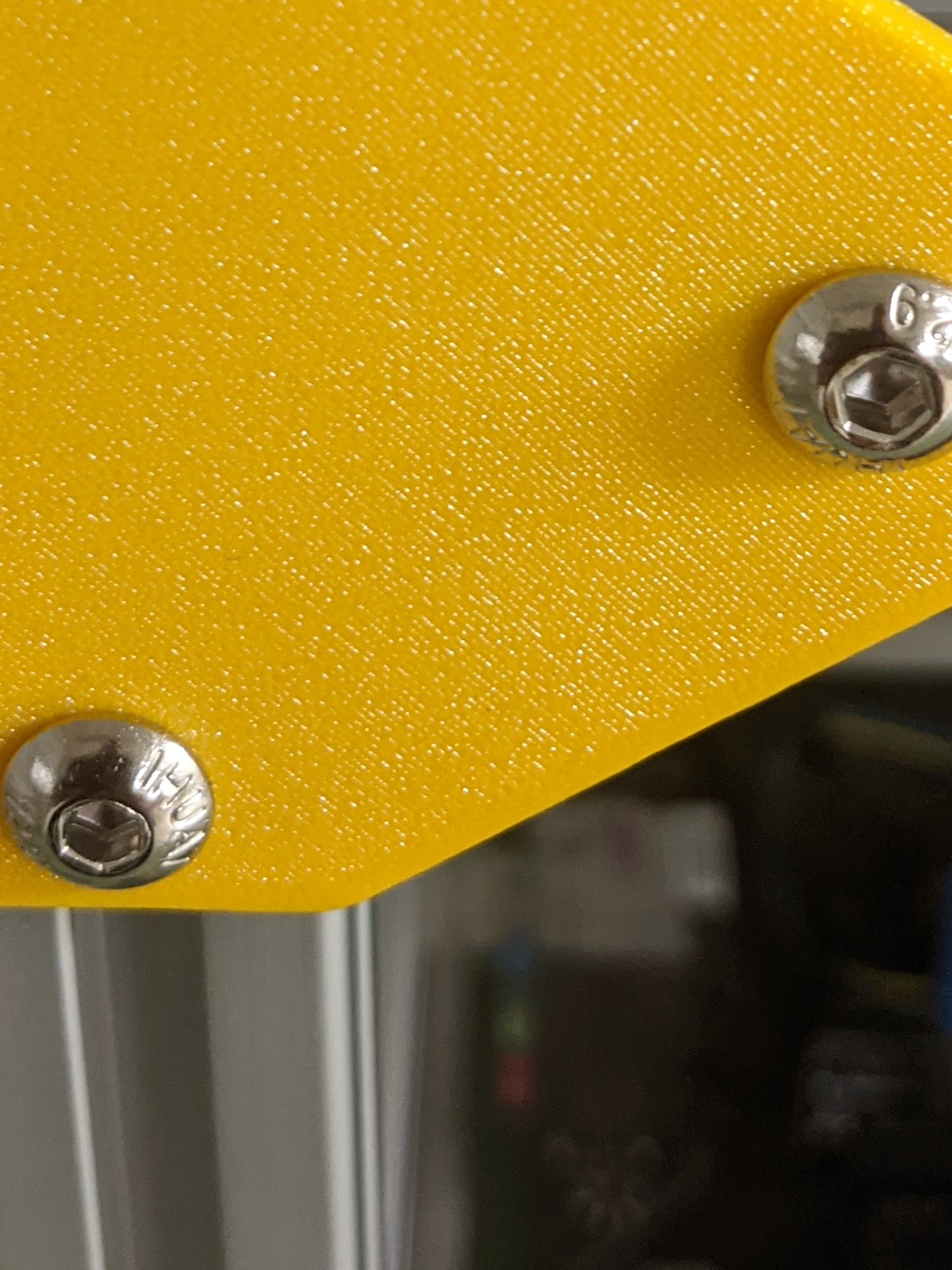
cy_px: 211
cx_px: 488
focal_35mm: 67
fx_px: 2456
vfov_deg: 28.2
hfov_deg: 21.9
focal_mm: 4.44
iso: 452
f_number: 1.8
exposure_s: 1/40.1
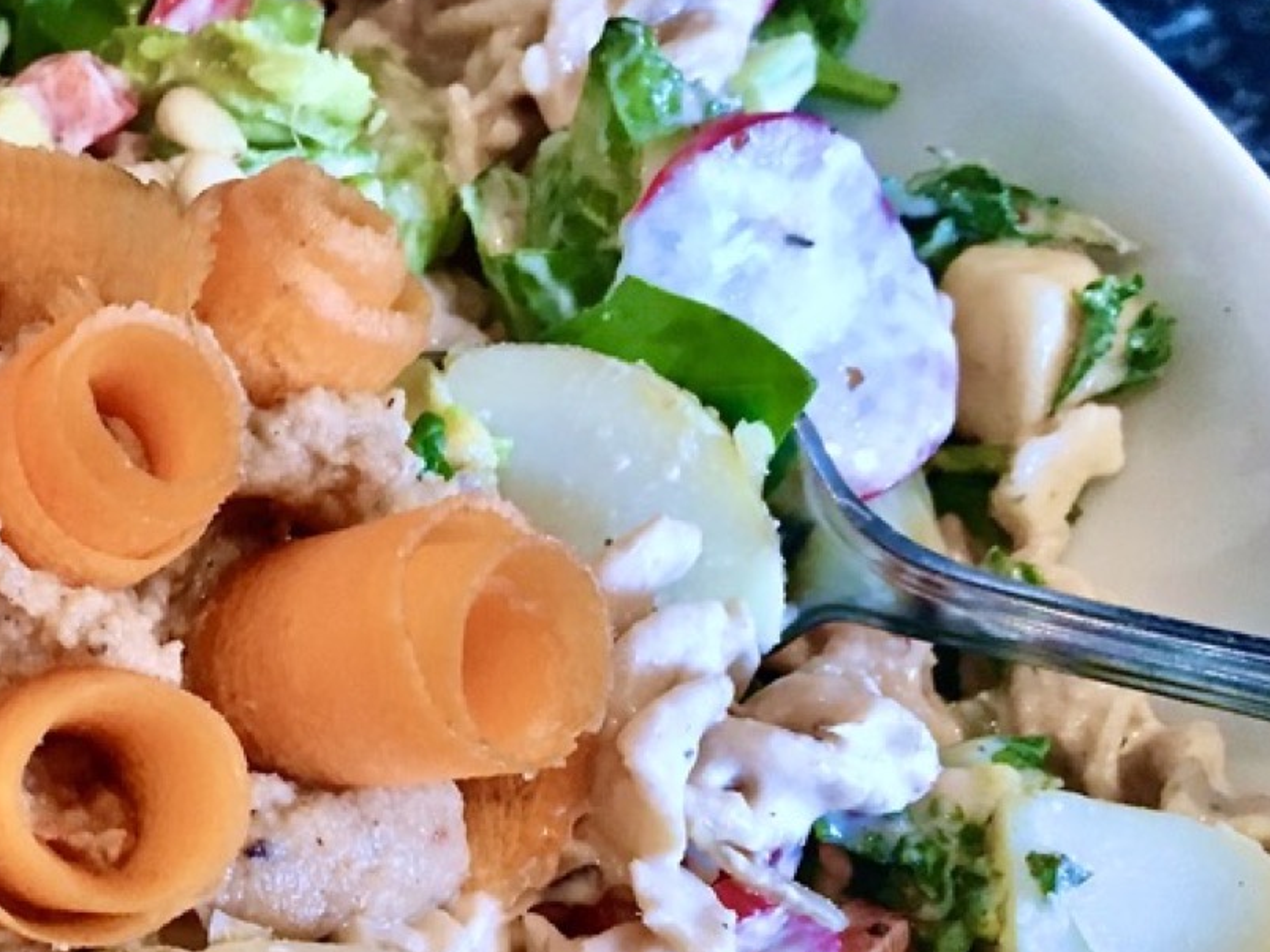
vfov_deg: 22.1
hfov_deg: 28.2
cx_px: 38
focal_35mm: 65
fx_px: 2384
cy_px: 854
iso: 200
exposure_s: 1/33
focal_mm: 4.15
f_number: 2.2
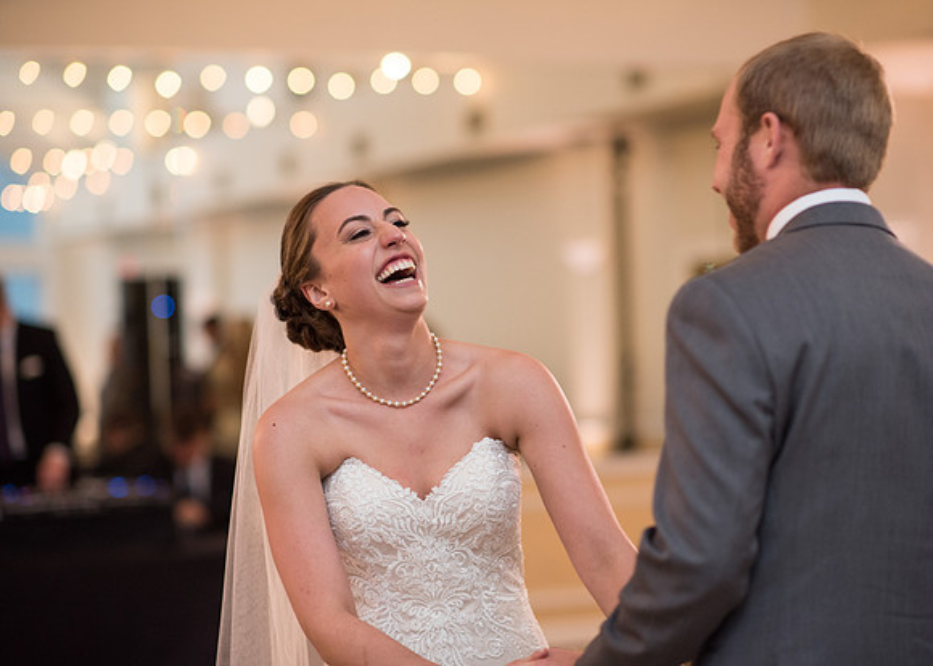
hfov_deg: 22.4
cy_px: 333
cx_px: 499
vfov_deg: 16.1
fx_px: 2357
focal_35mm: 89
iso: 1000
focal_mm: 85
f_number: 2
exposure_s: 1/200
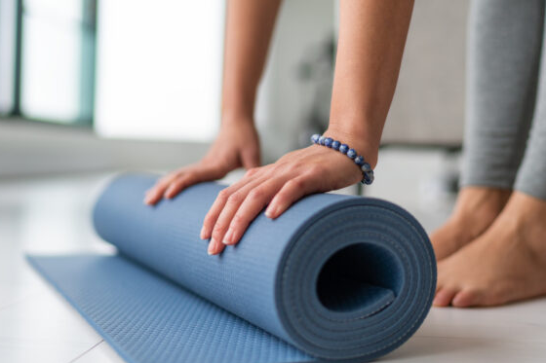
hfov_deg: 41.1
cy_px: 156
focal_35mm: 48
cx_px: 283
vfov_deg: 28.0
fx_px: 728
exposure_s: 1/200
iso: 400
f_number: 1.6
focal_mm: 35
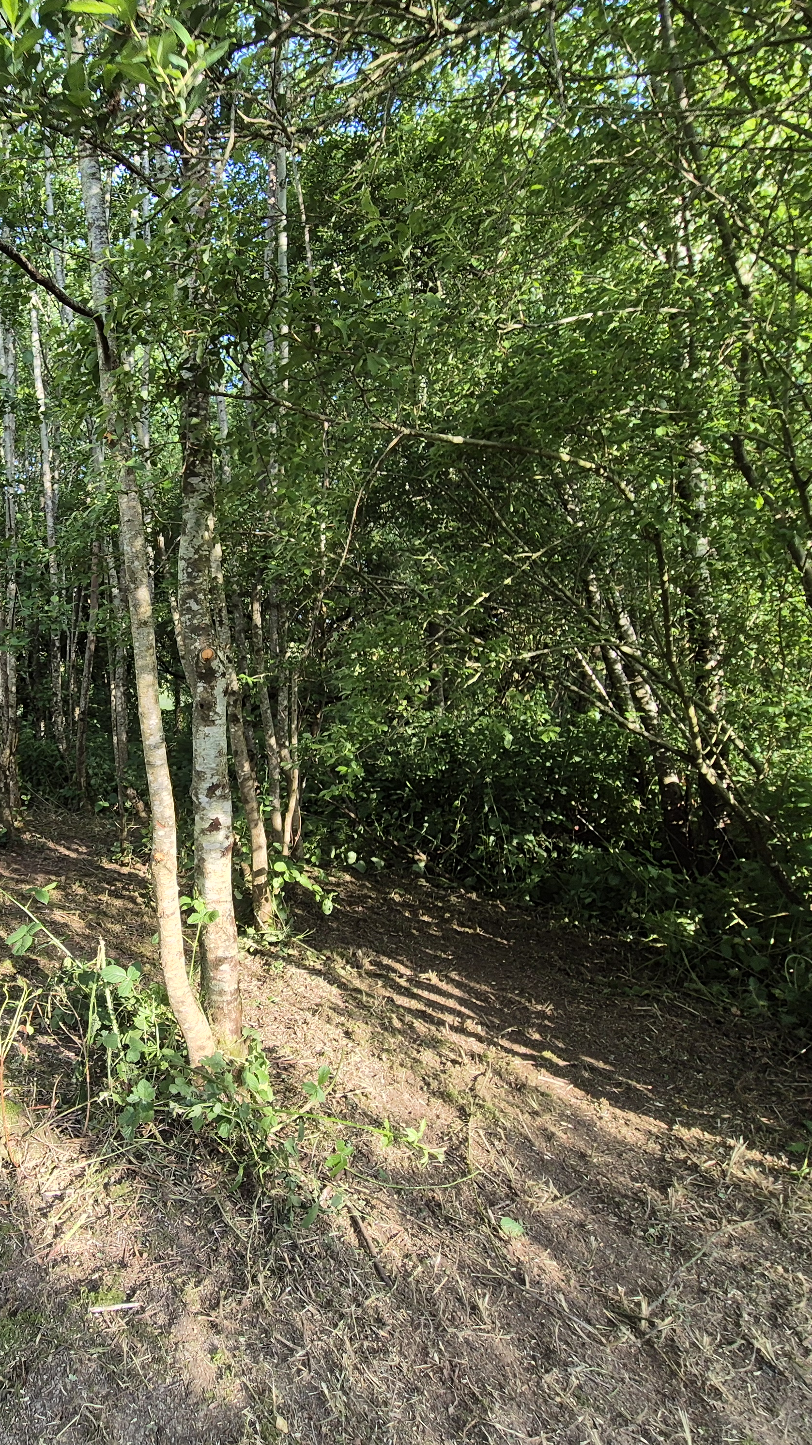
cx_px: 86
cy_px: 723
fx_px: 727
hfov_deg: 51.7
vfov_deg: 89.6
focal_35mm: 19
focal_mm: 2.2
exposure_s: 1/147
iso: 50
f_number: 2.2
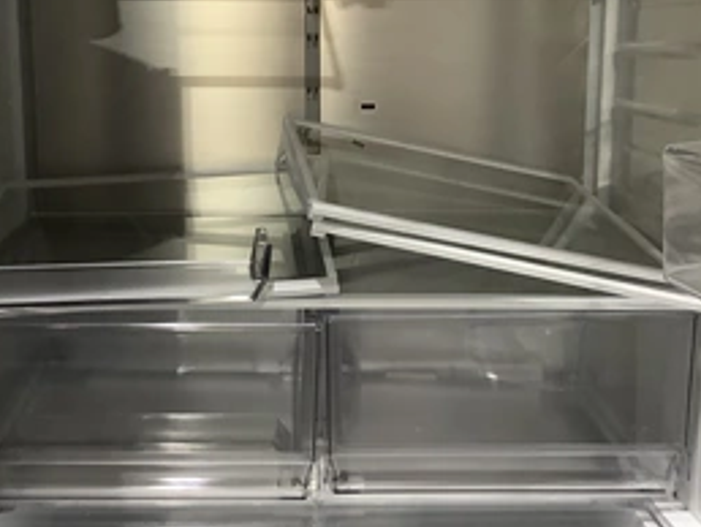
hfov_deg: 39.6
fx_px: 973
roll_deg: -0.2
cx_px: 318
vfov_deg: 30.1
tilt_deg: -7.8
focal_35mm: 48
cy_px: 179
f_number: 2.4
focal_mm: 3.3
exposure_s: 1/30
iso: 320
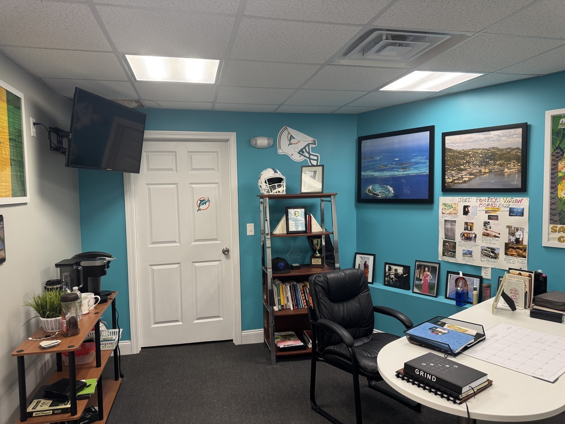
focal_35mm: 24
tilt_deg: -3.7
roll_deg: +0.7
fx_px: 392
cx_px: 282
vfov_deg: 56.8
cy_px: 212
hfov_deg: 71.6
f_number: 1.78
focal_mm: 6.76
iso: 160
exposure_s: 1/120
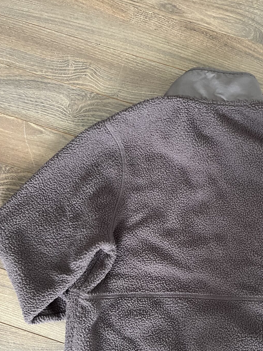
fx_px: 395
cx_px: 194
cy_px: 231
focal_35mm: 39
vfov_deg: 47.2
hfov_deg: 36.1
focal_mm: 5.1
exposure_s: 1/60
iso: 320
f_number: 1.6
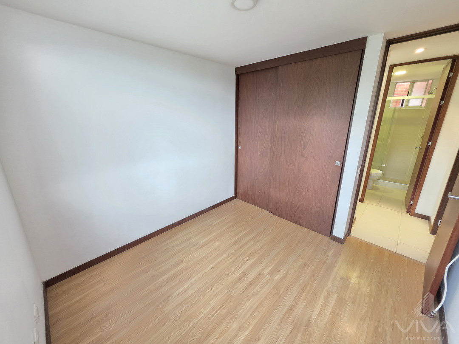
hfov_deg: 106.2
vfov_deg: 89.9
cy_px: 172
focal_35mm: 13
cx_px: 230
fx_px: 172
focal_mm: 2.2
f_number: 1.9
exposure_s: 1/60
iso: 400
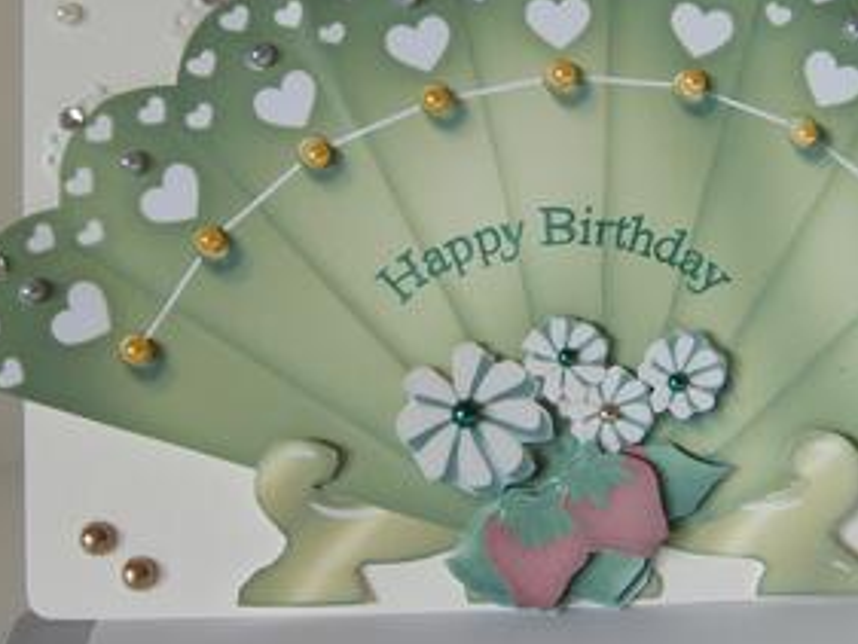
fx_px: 1389
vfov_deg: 26.0
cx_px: 525
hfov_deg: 34.2
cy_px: 244
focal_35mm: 56
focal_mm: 5.8
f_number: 2.8
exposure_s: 1/125
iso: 50
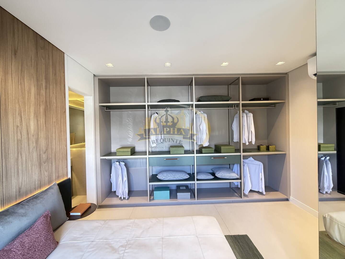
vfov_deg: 85.7
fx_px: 140
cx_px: 172
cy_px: 130
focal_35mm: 14
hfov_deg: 102.1
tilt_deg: -0.5
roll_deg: +1.2
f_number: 2.2
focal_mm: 2.22
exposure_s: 1/60
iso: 500
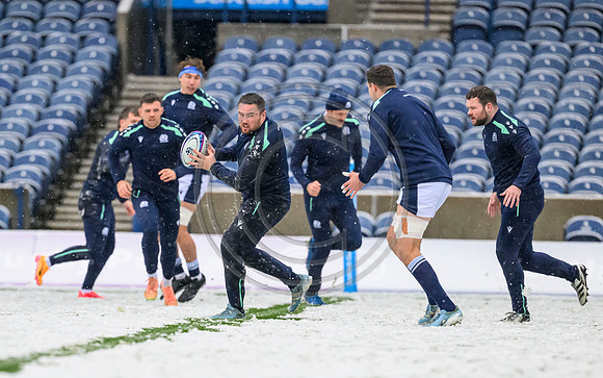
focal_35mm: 539
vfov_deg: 2.4
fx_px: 8860
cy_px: 266
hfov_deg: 3.9
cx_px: 279
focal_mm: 400
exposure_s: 1/1600
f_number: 3.5
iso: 8000
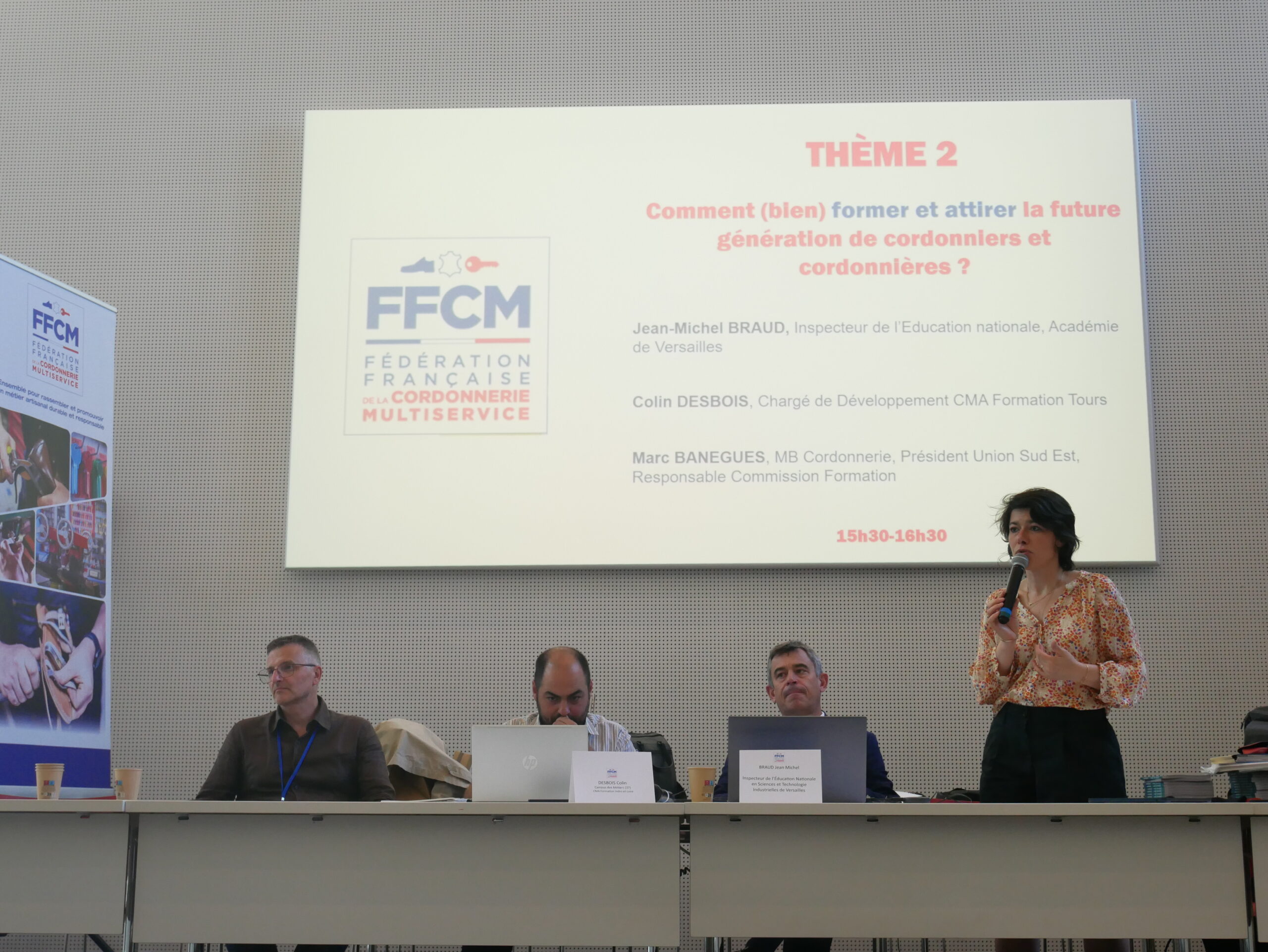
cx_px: 634
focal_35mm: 48
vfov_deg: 30.3
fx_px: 1759
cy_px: 476
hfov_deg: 39.6
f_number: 5
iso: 1000
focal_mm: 24
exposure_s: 1/60
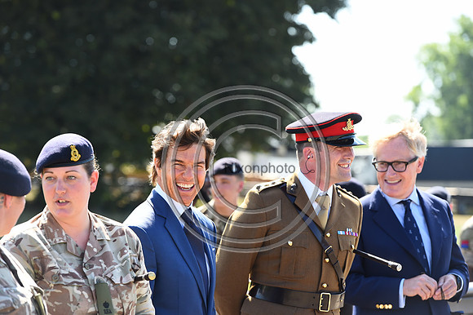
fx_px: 2232
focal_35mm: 170
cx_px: 236
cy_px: 158
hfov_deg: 12.1
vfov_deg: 8.1
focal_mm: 170
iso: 1250
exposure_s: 1/1250
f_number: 6.3
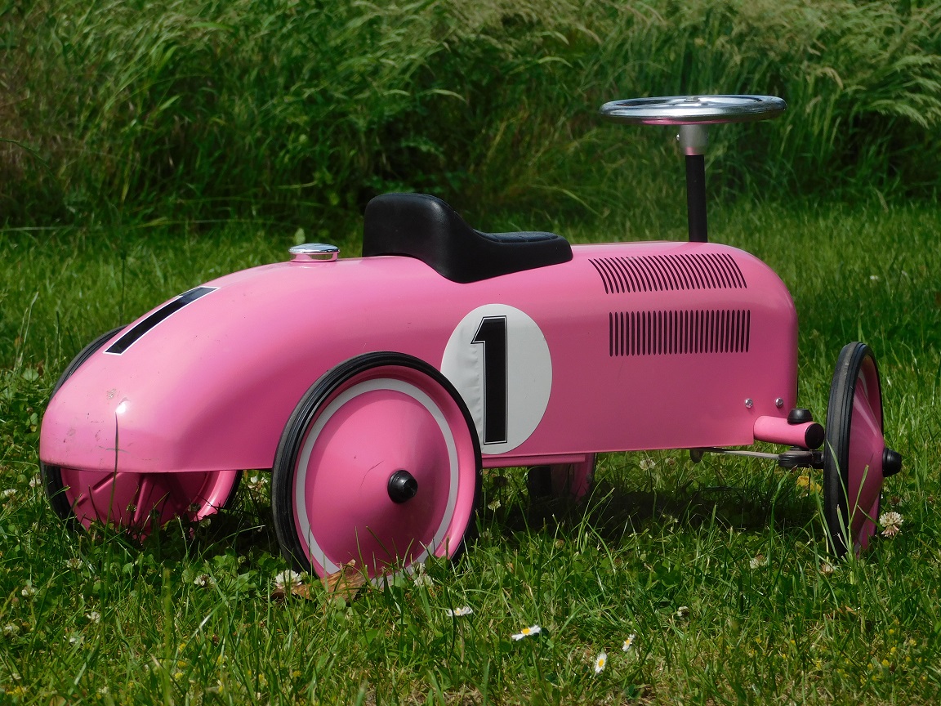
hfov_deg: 14.7
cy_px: 353
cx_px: 470
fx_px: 3643
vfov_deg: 11.1
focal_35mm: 134
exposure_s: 1/800
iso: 125
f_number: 5
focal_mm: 23.7
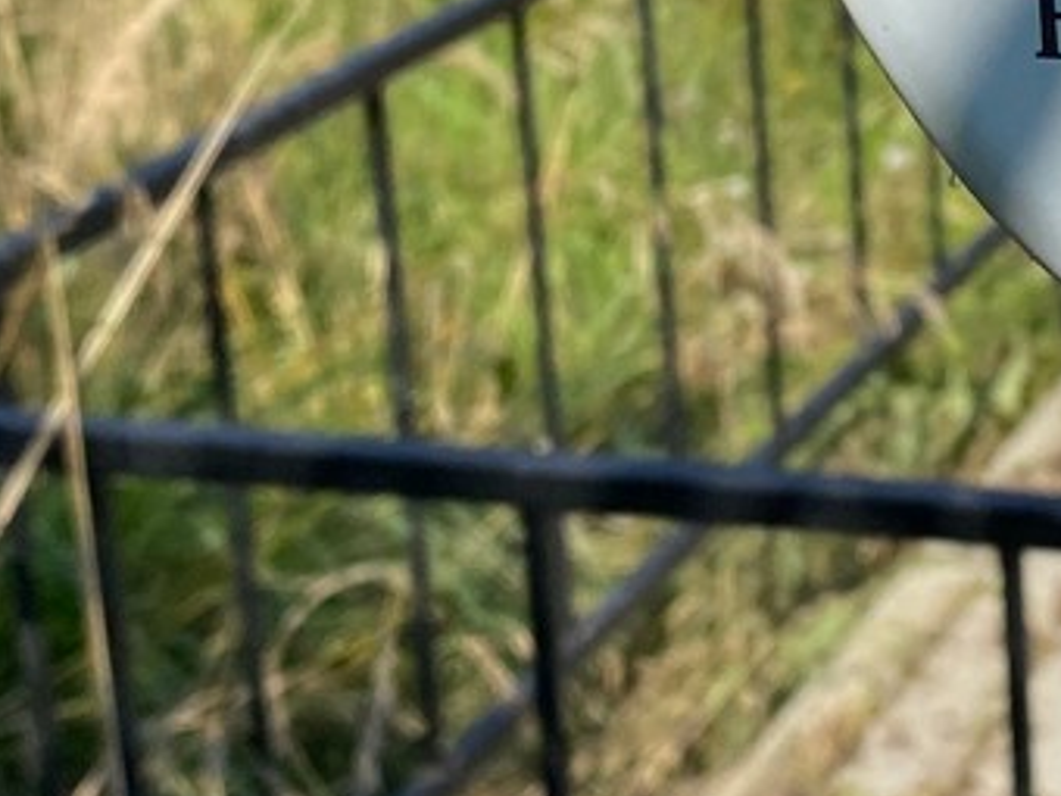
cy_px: 206
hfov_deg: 17.5
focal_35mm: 110
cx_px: 1024
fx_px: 3372
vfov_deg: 13.4
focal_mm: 4.25
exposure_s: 1/3846
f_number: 1.8
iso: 32
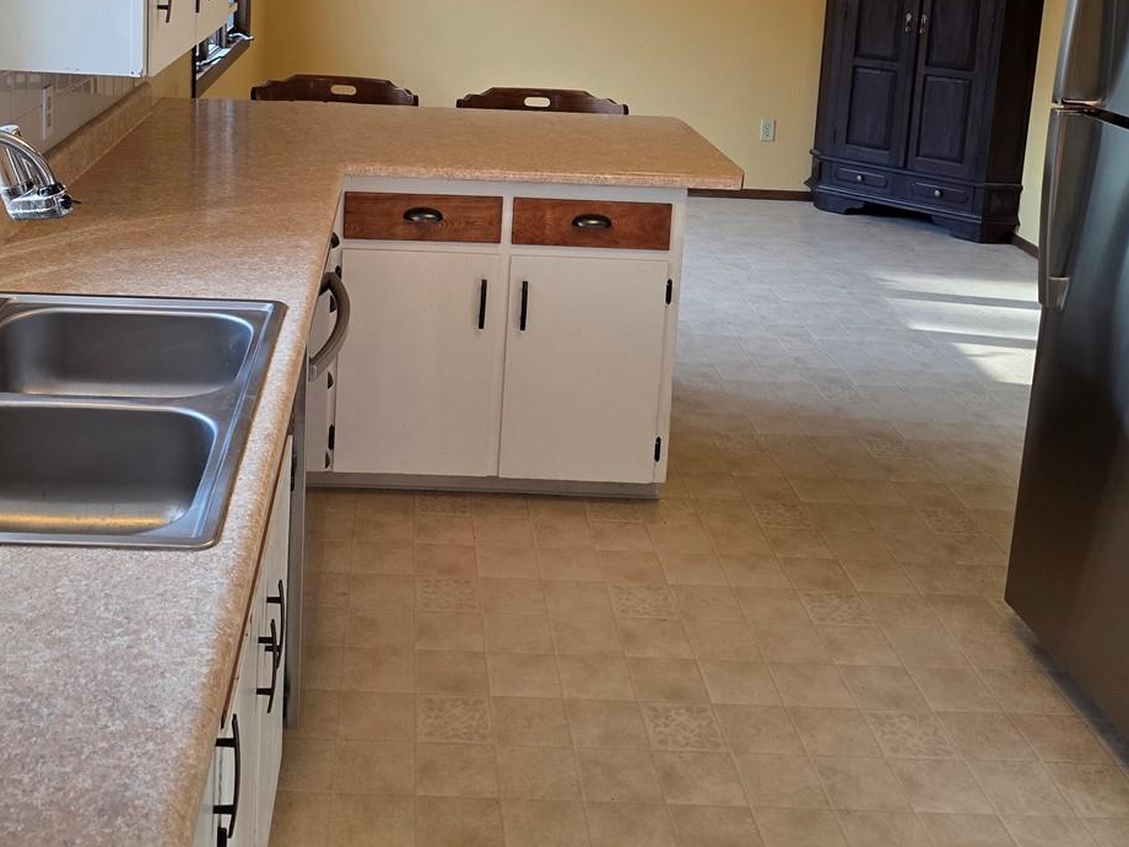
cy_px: 117
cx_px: 444
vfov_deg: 34.3
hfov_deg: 46.5
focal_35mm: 40
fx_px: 1305
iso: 125
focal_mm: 6.3
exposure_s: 1/120
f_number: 1.7
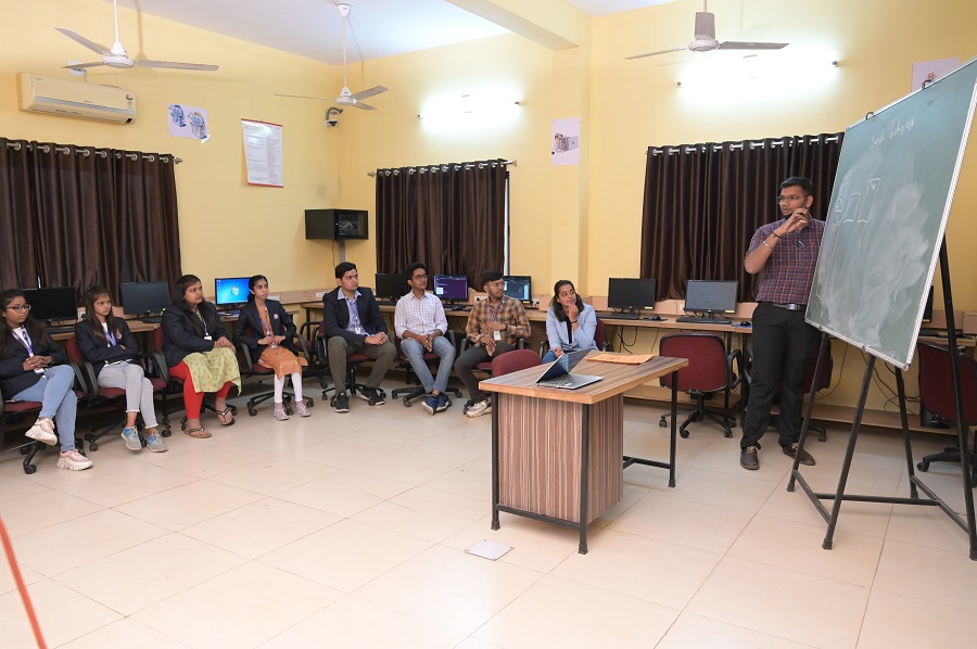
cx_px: 488
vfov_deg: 47.1
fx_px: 745
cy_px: 324
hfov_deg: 66.5
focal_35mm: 28
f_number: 5
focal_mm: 27.5
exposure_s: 1/100
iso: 4000
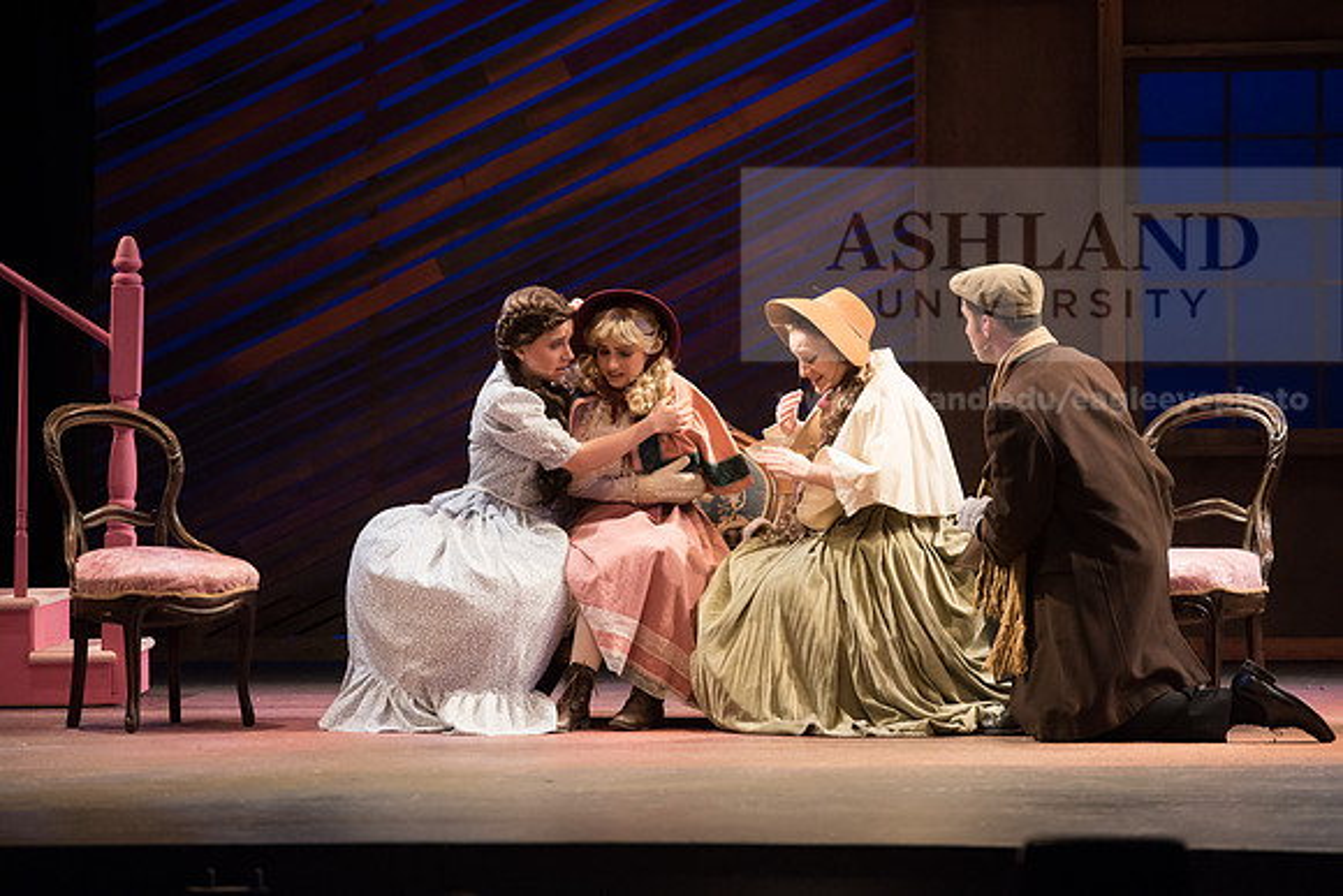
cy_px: 448
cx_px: 672
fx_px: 6903
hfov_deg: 11.1
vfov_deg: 7.4
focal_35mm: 185
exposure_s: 1/320
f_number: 3.5
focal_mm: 185
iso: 3200
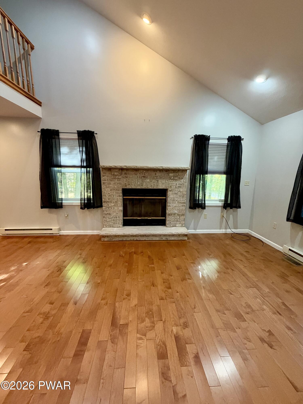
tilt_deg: -10.2
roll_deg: -1.2
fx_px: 163
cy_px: 202
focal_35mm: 14
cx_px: 152
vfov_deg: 102.1
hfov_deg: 85.7
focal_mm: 2.22
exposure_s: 1/60
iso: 500
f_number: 2.2
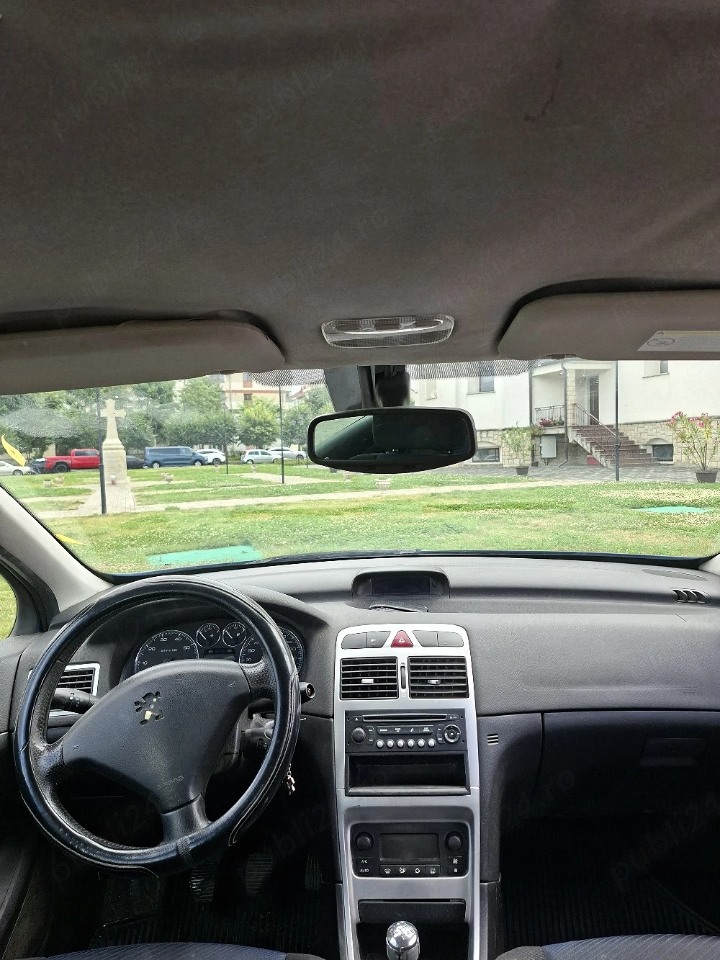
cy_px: 480
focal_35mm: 23
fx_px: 638
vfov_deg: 73.9
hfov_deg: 58.9
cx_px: 360
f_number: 1.8
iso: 50
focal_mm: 5.54
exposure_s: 1/312
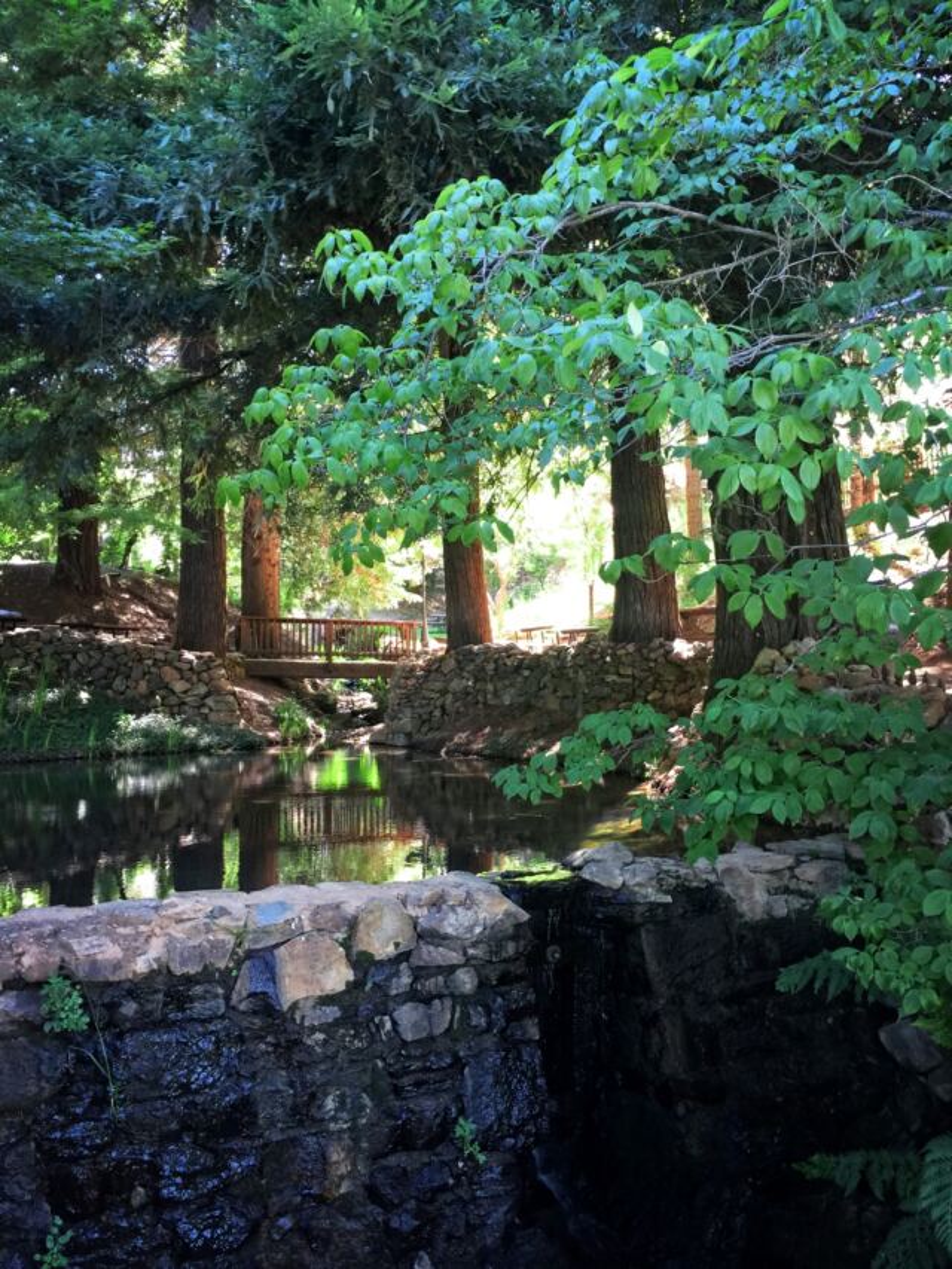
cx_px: 476
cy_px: 634
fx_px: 1063
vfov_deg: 61.7
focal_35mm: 29
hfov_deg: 48.2
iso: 32
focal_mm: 4.15
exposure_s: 1/15
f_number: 2.2
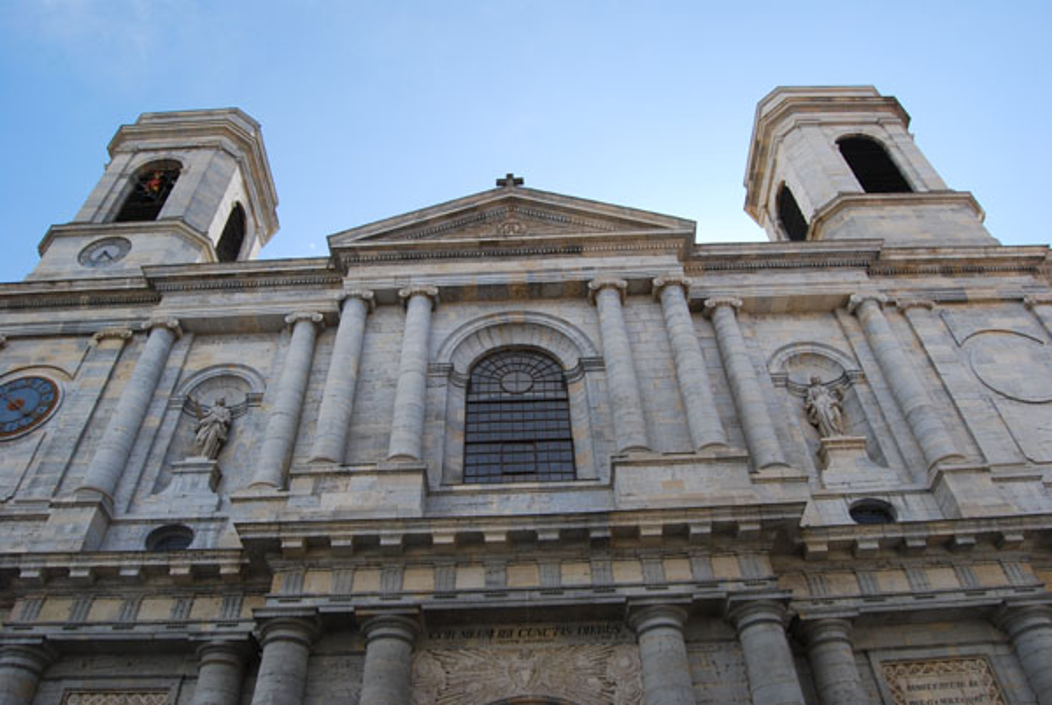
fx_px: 790
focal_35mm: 27
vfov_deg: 48.1
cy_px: 352
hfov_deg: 67.3
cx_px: 526
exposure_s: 1/200
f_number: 7.1
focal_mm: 18
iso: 100
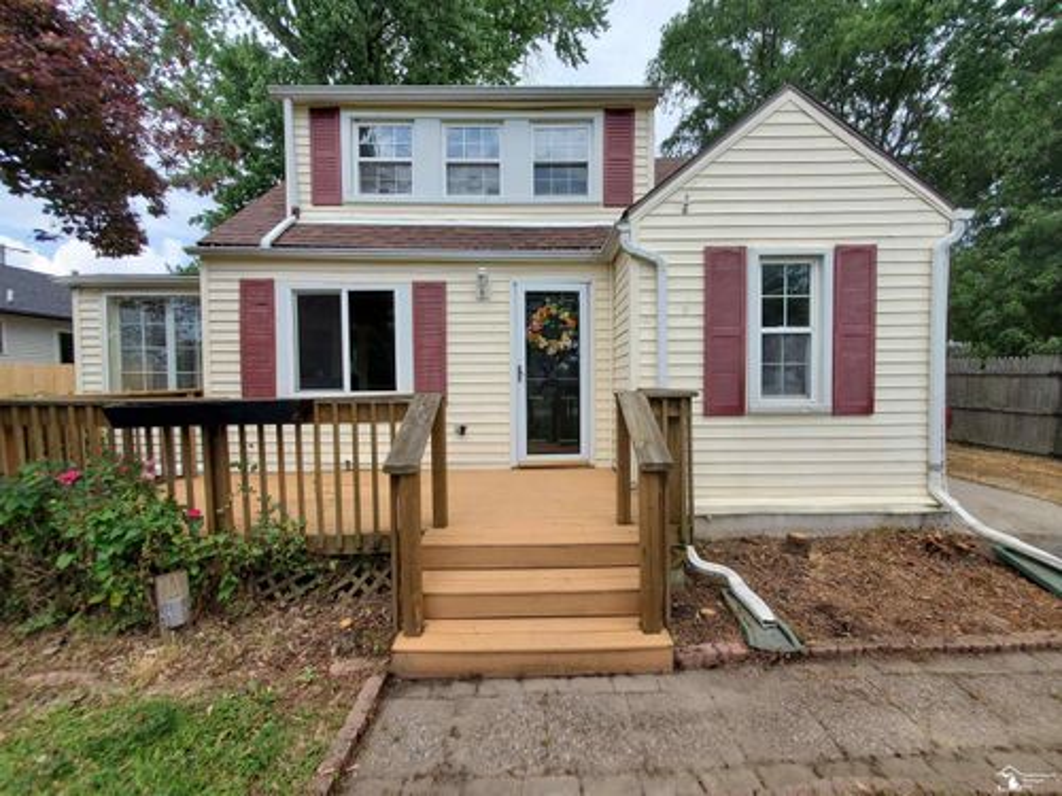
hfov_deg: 106.2
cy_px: 398
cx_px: 531
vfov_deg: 89.9
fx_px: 399
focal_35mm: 13
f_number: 2.2
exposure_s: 1/790
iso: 50
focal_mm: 1.8
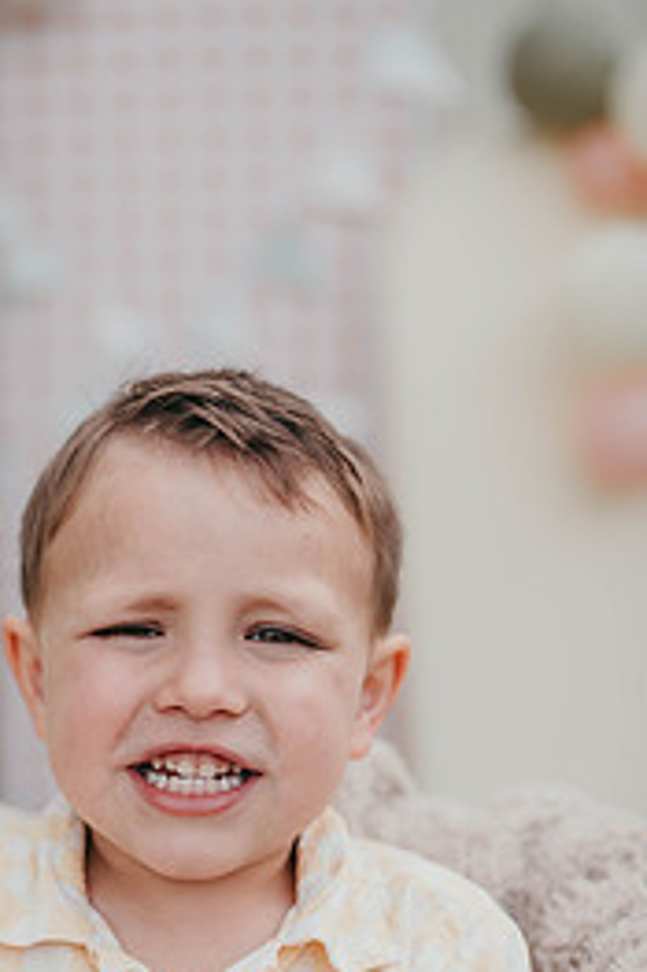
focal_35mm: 60
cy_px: 647
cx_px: 166
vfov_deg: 33.1
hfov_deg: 22.4
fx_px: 1620
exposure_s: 1/1000
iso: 50
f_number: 1.8
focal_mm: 35
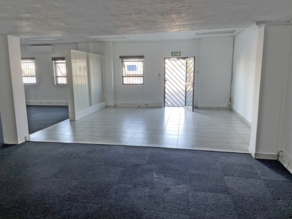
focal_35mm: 26
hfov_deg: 67.3
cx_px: 146
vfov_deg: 53.1
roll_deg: -0.2
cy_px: 110
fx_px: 219
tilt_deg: -7.9
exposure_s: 1/92
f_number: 1.6
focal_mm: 4.2
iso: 125
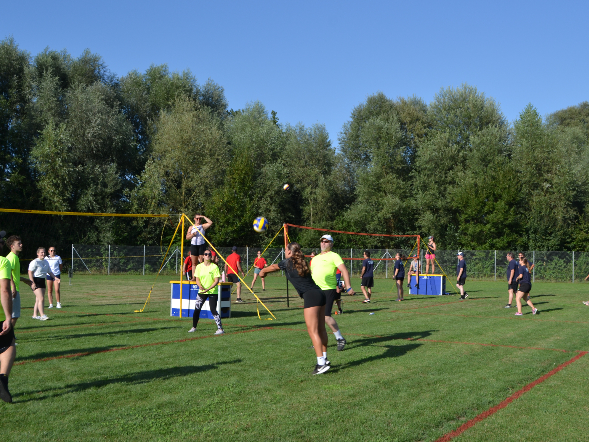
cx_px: 324
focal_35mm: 40
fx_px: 681
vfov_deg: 36.0
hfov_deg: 46.7
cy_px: 218
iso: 100
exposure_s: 1/200
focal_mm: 24
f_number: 7.1
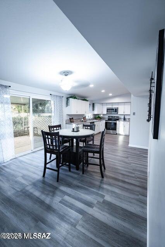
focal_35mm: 16
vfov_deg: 96.8
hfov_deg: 73.7
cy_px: 124
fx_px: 110
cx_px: 82
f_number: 4
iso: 100
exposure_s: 1/6
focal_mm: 16
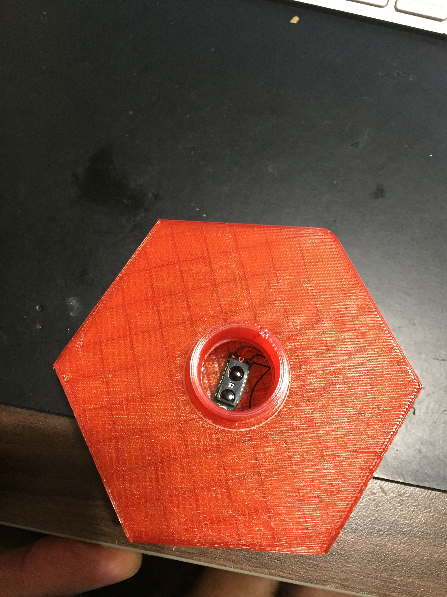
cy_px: 298
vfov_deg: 61.7
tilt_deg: -78.1
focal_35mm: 29
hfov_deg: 48.2
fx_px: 499
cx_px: 224
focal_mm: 4.15
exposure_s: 1/20
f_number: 2.2
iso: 250
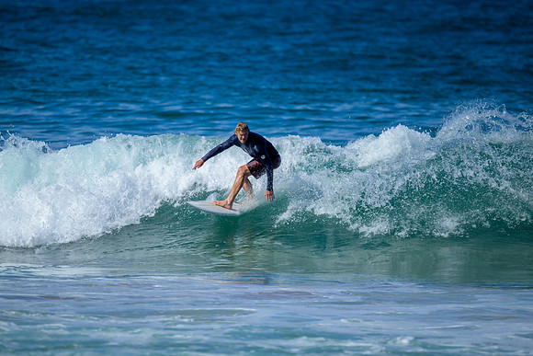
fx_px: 11847
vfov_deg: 1.7
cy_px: 178
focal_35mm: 800
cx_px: 266
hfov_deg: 2.6
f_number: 6.3
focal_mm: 800
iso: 250
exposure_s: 1/2500
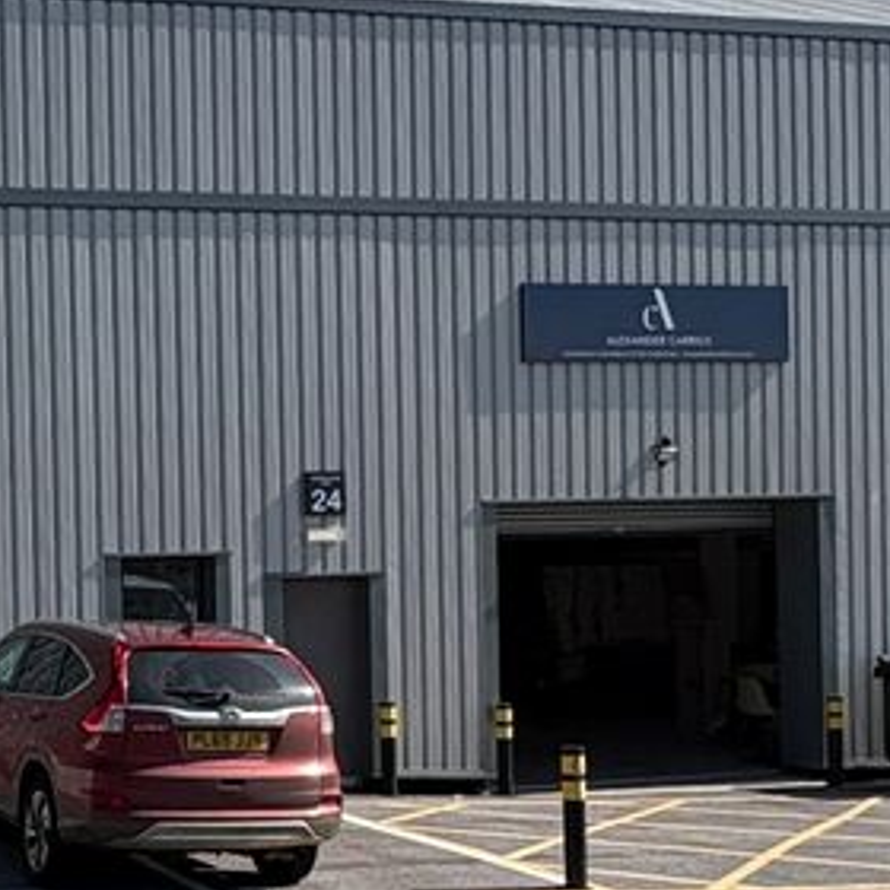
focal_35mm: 49
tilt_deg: -1.3
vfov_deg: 34.4
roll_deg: +1.2
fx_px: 1425
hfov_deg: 31.9
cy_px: 593
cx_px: -6
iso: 40
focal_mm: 2.22
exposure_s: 1/1477
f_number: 2.2
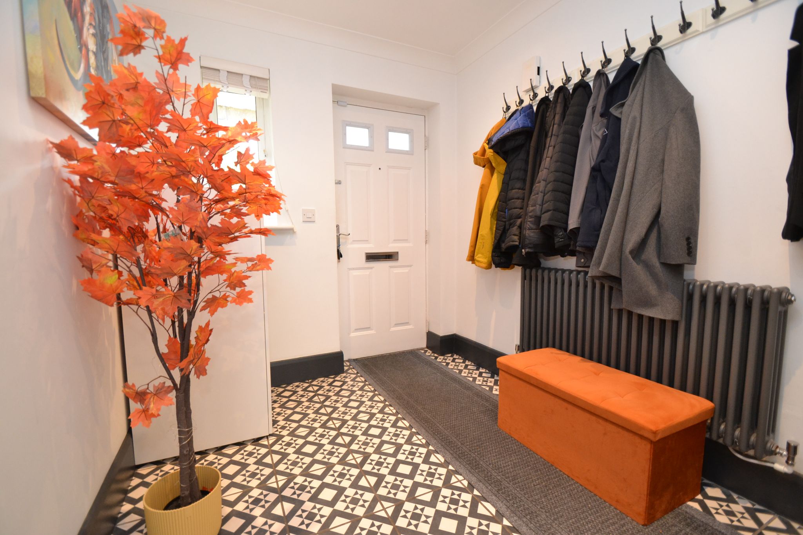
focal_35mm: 15
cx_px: 402
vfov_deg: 77.3
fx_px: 335
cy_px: 268
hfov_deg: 100.4
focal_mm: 10
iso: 1250
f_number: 3.5
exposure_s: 1/60
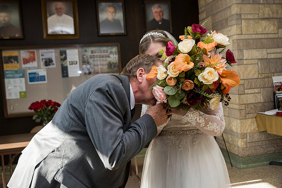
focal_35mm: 35
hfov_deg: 54.4
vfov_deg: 37.9
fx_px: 274
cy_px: 94
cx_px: 141
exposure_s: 1/200
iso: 640
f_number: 4.5
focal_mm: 35
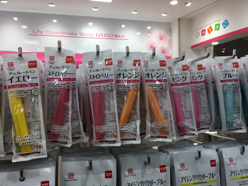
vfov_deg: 48.2
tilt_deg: +0.2
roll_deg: +1.2
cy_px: 93
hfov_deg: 61.7
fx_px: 208
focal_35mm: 29
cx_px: 124
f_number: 2.2
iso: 32
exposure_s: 1/120
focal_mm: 4.15
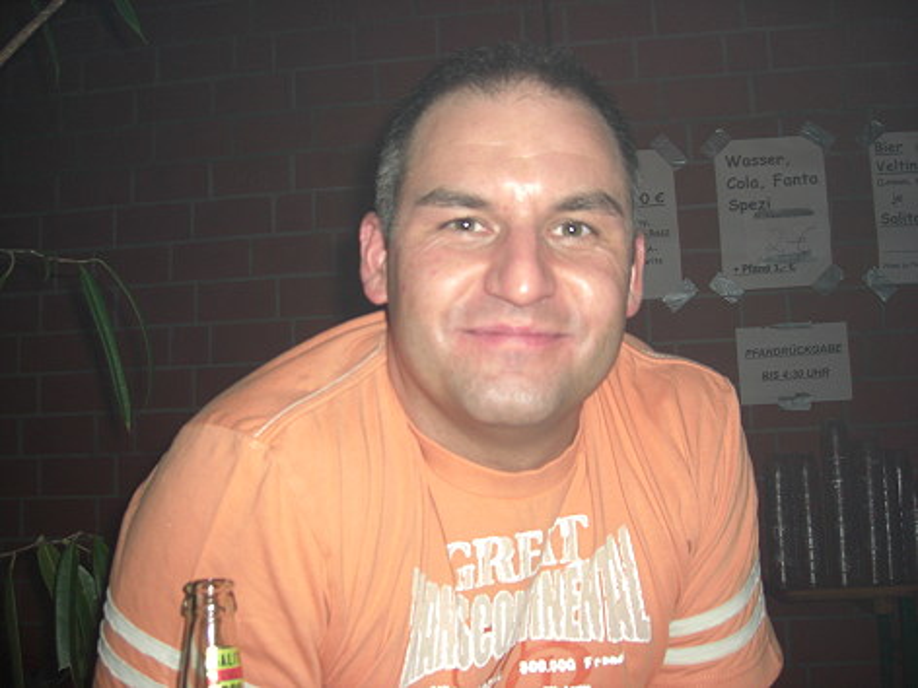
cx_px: 459
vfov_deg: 37.7
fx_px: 1008
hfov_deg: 49.0
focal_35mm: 38
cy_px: 344
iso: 200
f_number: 2.8
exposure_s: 1/60
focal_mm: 7.9
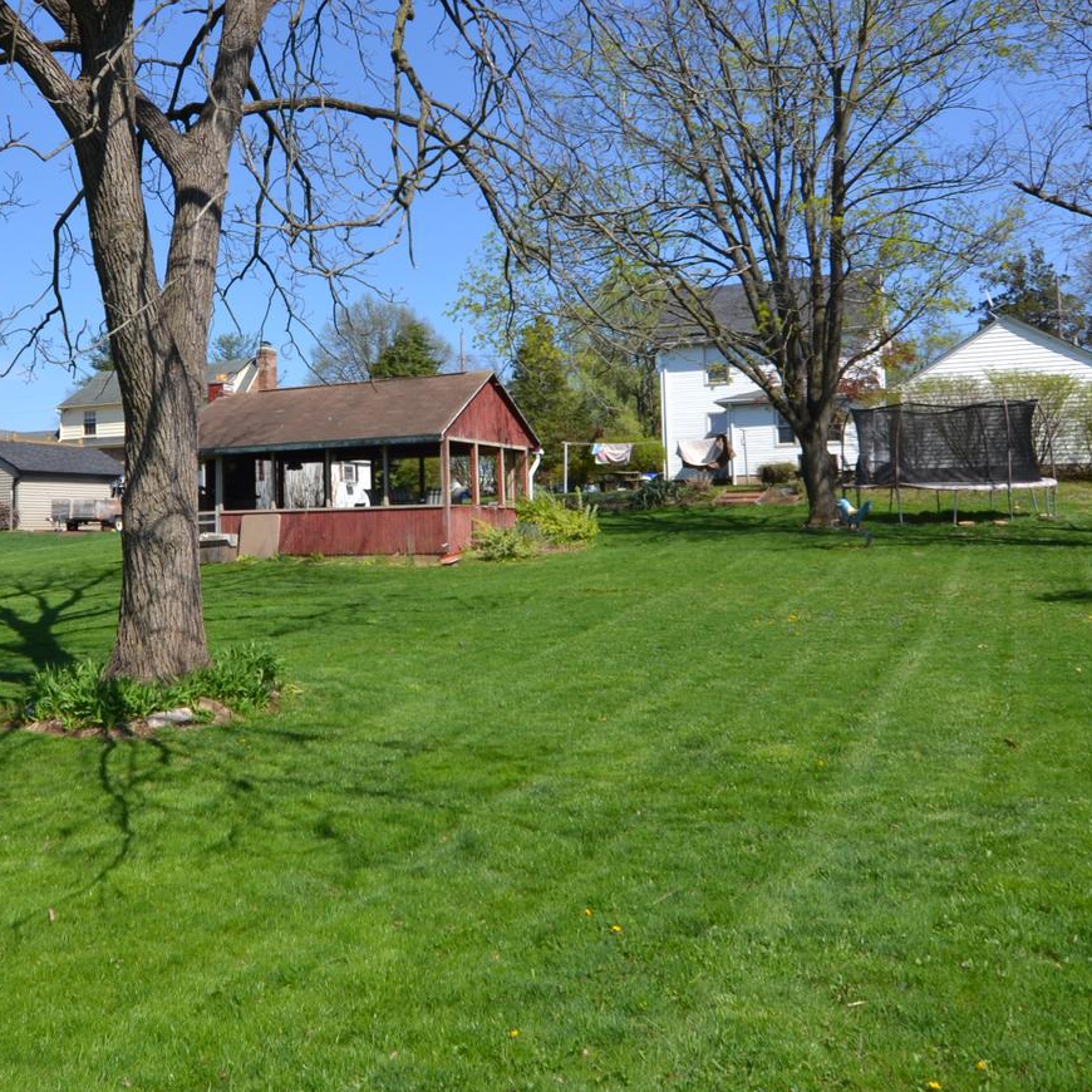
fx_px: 1178
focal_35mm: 33
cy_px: 393
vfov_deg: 49.1
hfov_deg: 48.7
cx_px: 345
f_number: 7.1
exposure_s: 1/200
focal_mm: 11
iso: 100
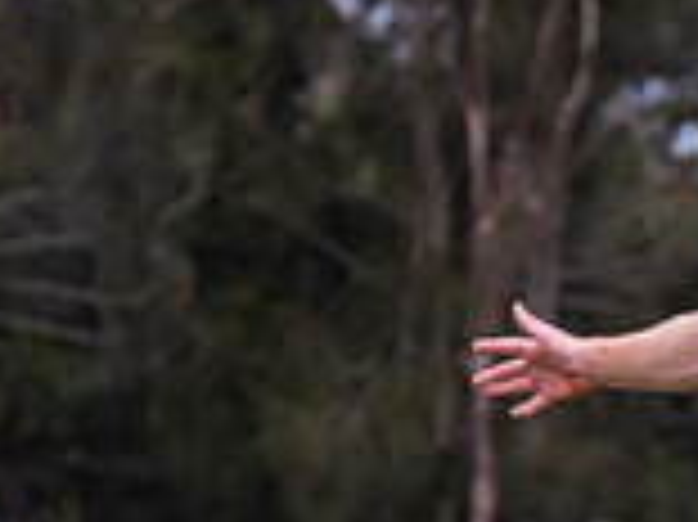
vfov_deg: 1.3
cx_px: 390
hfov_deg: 1.7
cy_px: 717
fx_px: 23916
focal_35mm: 1187
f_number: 6.3
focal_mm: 280
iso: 1250
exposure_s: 1/2000
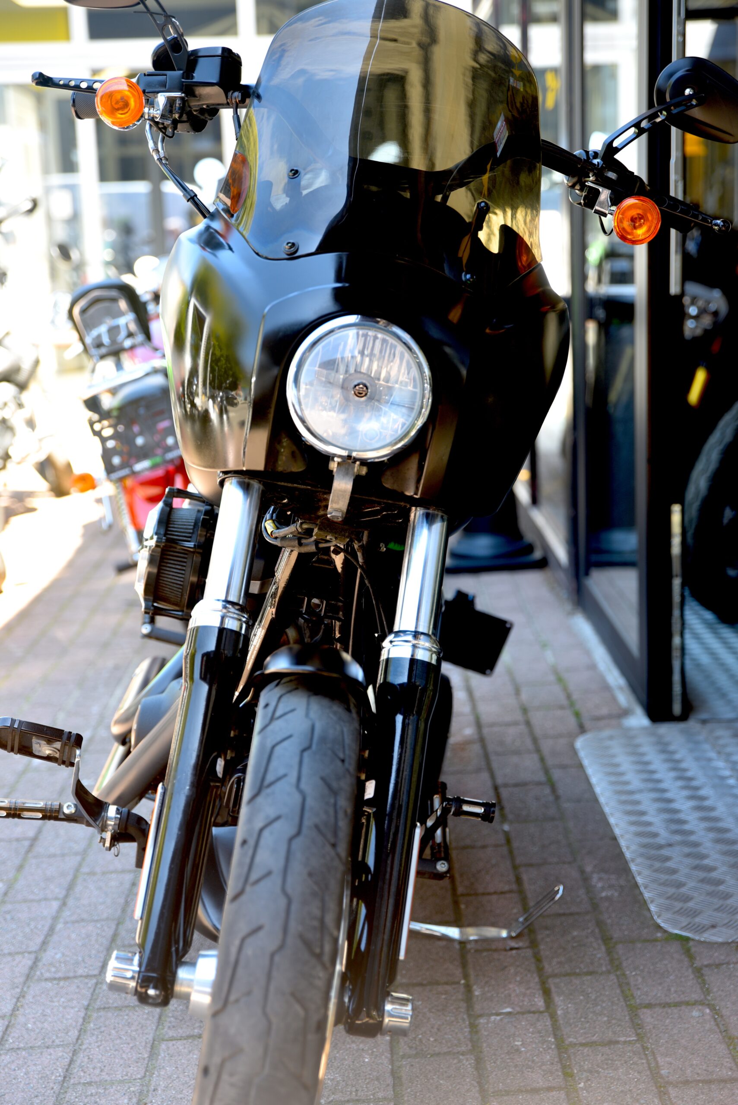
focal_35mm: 58
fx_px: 1782
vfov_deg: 34.5
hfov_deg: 23.4
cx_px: 369
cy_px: 552
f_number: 2.8
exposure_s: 1/60
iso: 100
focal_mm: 58
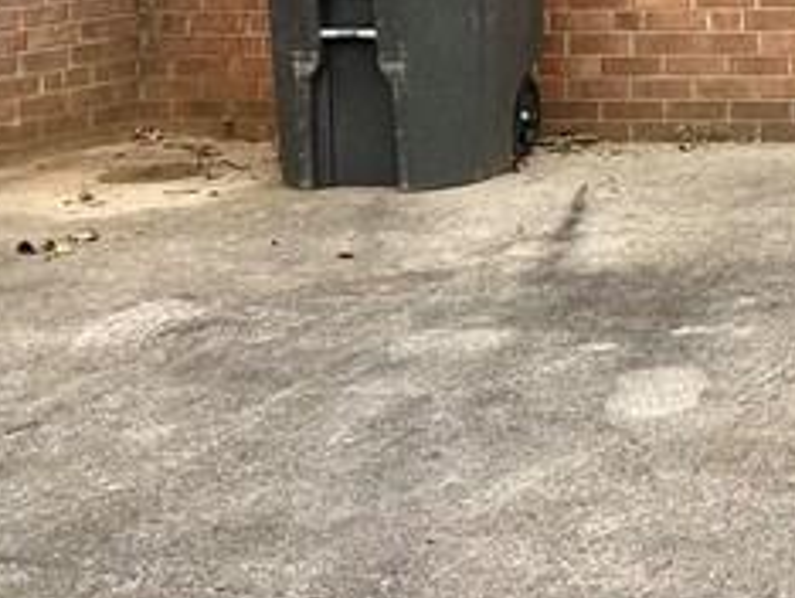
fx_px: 2414
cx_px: 1223
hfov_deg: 16.8
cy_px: -391
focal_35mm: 105
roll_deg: +0.5
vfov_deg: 13.1
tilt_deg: +3.2
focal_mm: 6.86
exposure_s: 1/1227
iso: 80
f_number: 1.78
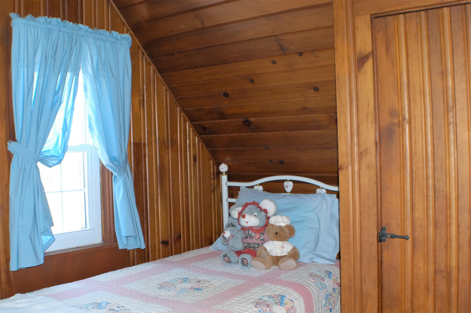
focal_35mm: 46
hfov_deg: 42.4
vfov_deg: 28.9
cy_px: 156
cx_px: 236
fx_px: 608
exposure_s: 1/60
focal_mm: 31
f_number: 4.5
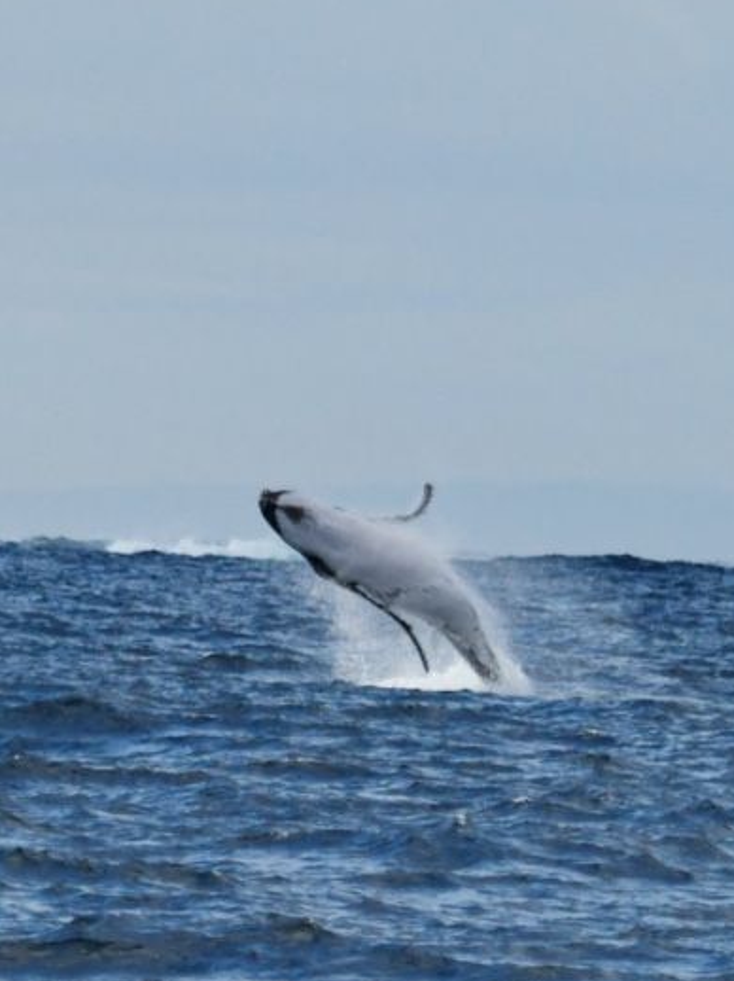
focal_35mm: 401
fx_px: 11346
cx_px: 392
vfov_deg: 4.9
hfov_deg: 3.7
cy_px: 484
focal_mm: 270
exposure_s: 1/8000
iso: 1000
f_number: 5.6
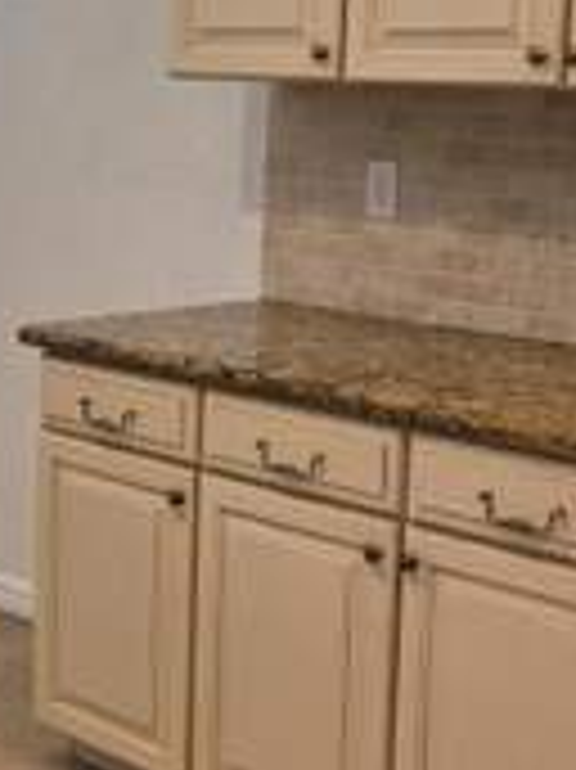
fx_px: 1910
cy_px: 414
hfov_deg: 16.4
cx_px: -140
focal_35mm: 86
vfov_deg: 22.8
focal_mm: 5.4
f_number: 1.8
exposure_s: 1/120
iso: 125
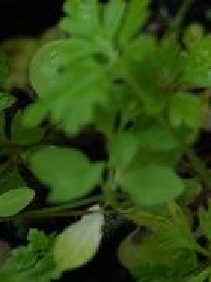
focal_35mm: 111
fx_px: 900
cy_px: -213
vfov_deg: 15.5
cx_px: 745
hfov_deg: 8.9
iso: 100
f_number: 4.5
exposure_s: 1/80
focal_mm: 21.5
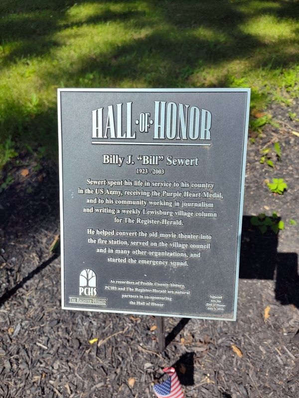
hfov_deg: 58.9
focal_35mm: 23
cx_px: 150
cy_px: 199
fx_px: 265
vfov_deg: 73.9
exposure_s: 1/1722
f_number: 1.8
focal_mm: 5.56
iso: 100
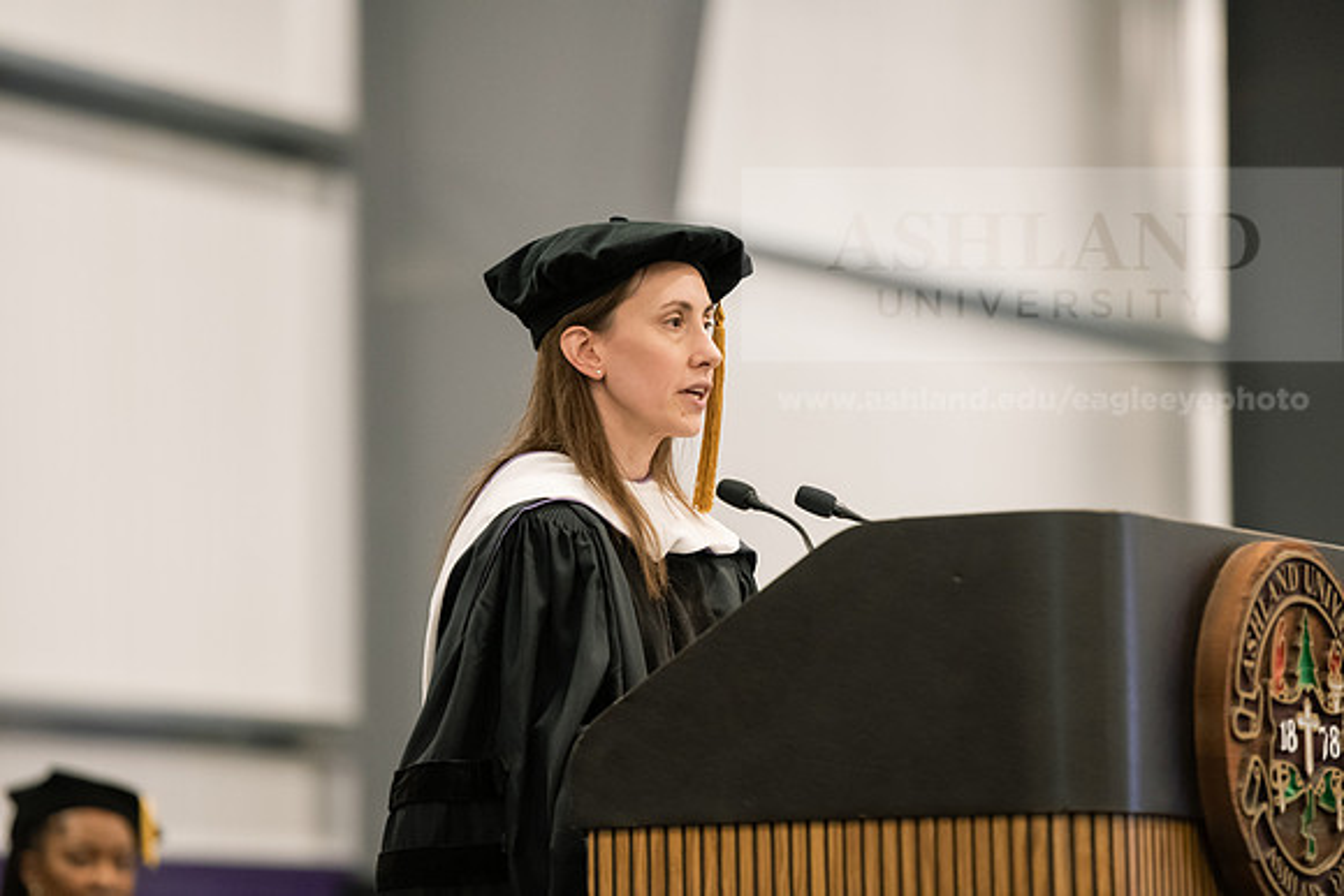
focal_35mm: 185
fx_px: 6908
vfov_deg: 7.4
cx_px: 672
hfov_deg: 11.1
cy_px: 448
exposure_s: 1/200
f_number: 3.5
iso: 3200
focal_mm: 185
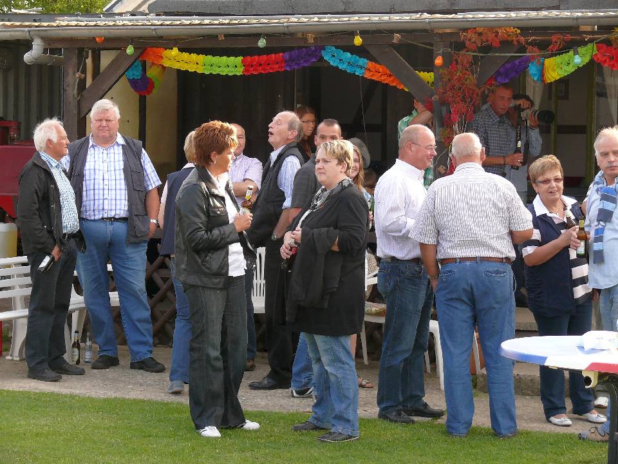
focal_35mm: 111
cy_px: 232
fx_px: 1982
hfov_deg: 17.7
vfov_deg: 13.3
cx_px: 309
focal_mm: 23.5
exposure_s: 1/100
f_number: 4
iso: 100
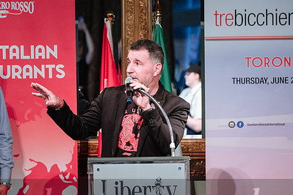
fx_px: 1961
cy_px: 103
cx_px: 144
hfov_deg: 8.5
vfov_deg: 5.7
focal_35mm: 241
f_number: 2.8
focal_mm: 106
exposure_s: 1/125
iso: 1600
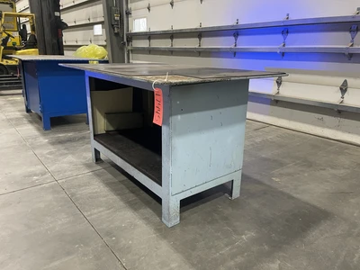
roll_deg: +0.1
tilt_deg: -16.0
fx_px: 260
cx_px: 180
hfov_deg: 69.4
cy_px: 135
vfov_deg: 54.9
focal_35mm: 25
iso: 400
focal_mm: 5.1
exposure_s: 1/60
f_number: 1.6
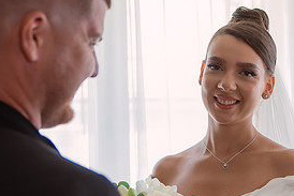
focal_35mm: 75
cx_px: 236
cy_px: 110
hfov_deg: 26.5
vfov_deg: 18.2
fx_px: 613
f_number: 2.8
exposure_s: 1/320
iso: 800
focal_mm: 32
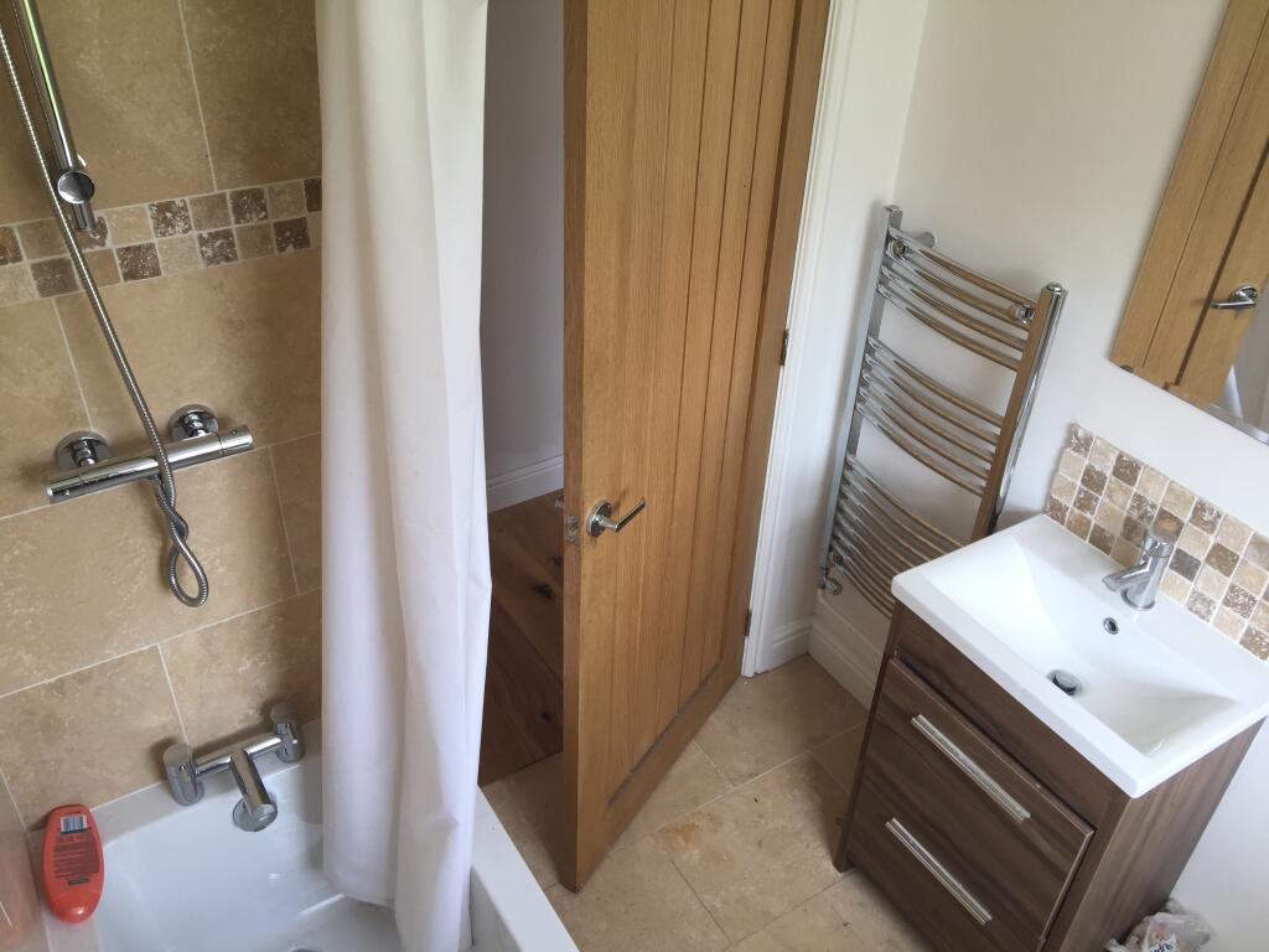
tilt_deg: -35.1
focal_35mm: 29
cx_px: 634
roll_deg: -3.6
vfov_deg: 48.2
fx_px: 1063
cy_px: 476
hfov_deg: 61.7
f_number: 2.2
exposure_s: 1/100
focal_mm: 4.15
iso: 40
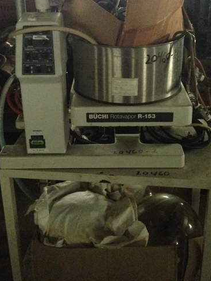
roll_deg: +1.3
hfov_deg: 28.6
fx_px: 414
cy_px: 106
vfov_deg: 37.3
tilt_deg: -23.3
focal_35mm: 51
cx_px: 106
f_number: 2.4
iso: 800
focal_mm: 4.12
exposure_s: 1/15
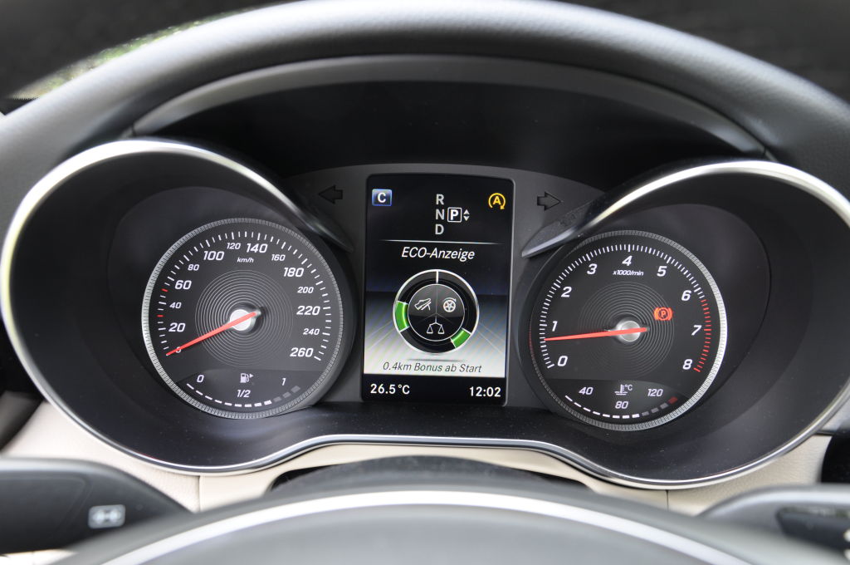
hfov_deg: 53.2
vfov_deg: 36.8
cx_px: 425
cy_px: 282
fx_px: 849
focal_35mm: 36
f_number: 5.6
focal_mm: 24
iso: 400
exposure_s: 1/30
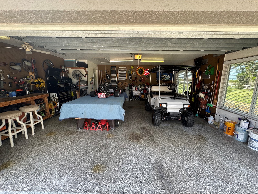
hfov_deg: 102.1
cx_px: 129
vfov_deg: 85.7
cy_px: 97
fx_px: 104
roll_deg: -0.3
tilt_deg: -10.6
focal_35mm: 14
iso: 40
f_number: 2.2
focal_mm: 2.22
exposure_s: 1/99
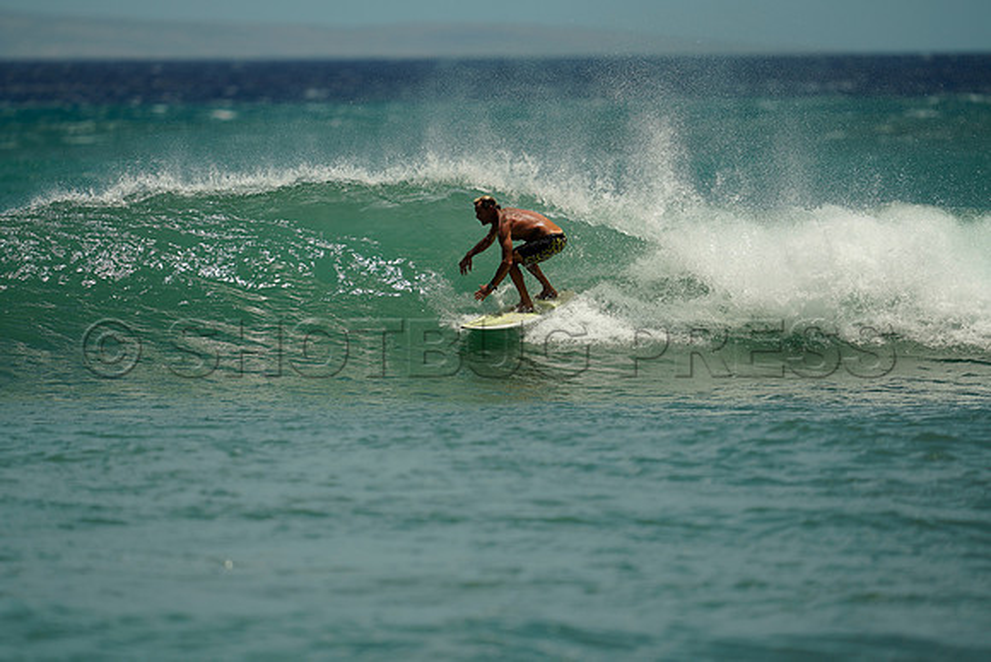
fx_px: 11013
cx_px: 496
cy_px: 331
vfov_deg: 3.4
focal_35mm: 400
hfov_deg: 5.2
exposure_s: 1/1600
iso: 100
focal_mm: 400
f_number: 3.2
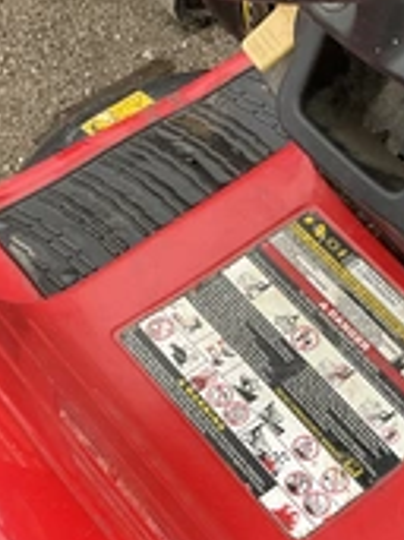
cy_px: 344
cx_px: 300
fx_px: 1059
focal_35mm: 68
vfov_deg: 28.5
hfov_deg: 21.4
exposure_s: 1/122
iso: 64
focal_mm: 3
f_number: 1.8
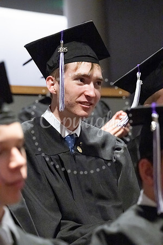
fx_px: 1121
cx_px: 82
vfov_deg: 12.5
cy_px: 122
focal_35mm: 165
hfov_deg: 8.3
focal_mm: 165
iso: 20000
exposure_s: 1/400
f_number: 5.6
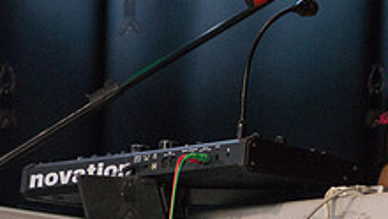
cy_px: 113
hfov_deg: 3.6
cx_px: 286
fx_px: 6176
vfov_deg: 2.0
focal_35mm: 600
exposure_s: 1/320
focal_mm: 185
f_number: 2.8
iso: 4000
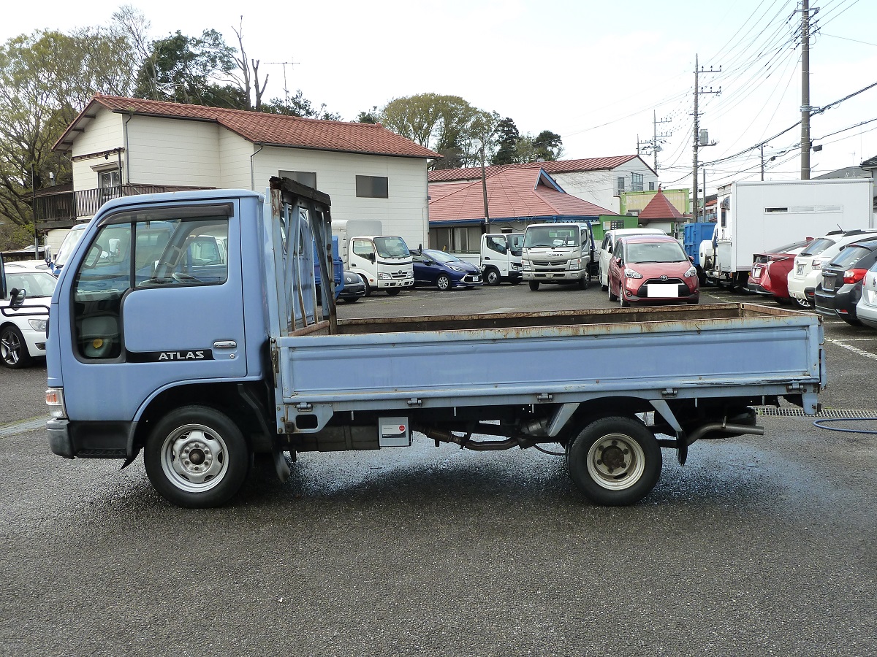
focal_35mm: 35
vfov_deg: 40.7
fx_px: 887
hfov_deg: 52.6
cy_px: 328
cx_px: 438
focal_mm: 5.7
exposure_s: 1/160
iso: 125
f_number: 4
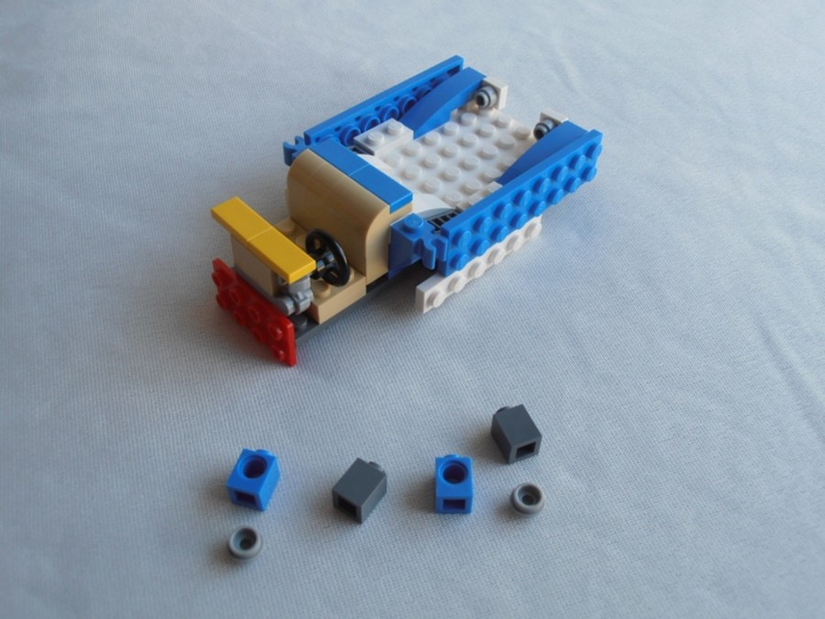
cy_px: 310
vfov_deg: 38.7
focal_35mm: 37
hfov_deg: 50.1
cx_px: 412
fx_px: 882
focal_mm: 6.61
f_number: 3.9
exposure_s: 1/60
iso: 80
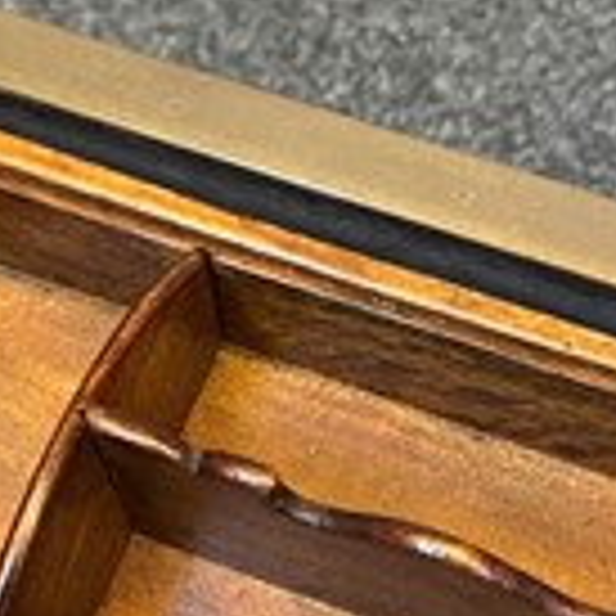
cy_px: 418
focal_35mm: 67
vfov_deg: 25.6
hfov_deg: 25.5
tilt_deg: -65.2
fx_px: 1349
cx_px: 184
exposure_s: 1/50
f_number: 1.6
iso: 400
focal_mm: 5.1
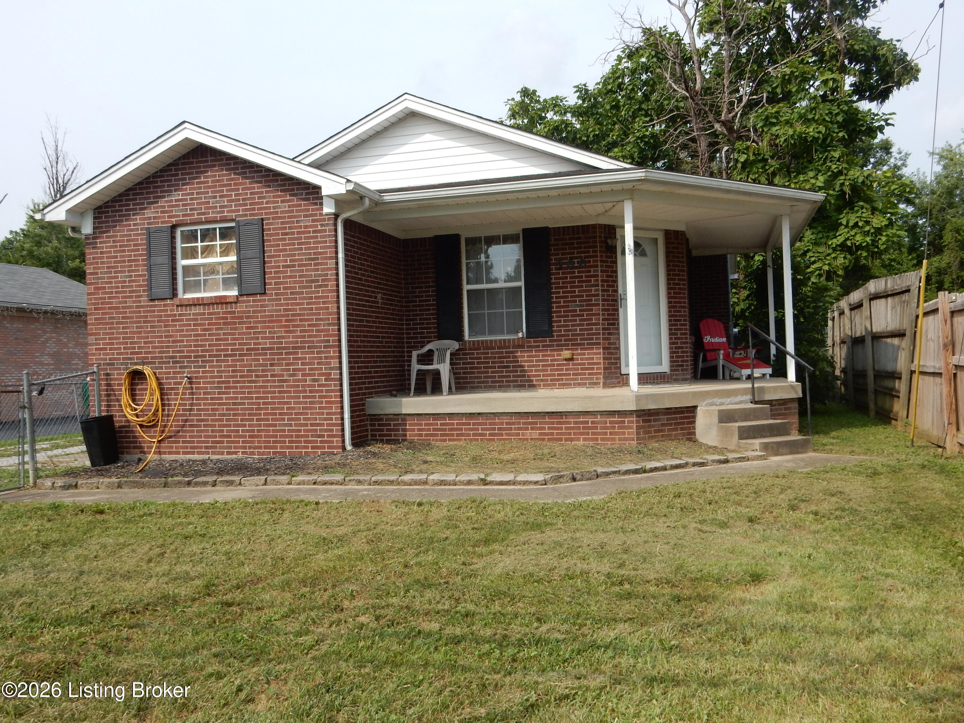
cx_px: 482
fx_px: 835
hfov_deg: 60.0
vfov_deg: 46.8
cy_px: 362
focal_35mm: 30
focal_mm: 5.4
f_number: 4
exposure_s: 1/1000
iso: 125
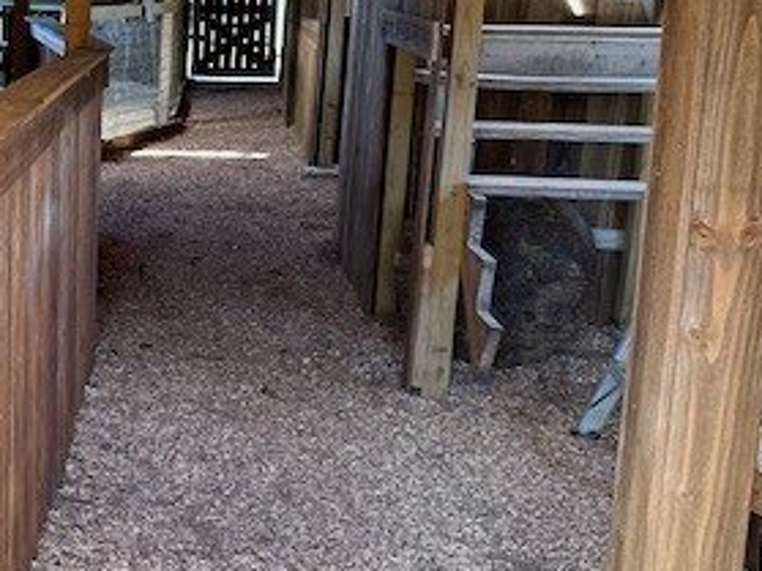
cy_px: 186
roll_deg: -0.5
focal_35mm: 55
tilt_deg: -10.6
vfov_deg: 26.4
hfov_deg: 31.5
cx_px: -52
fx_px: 1210
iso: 125
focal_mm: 6.86
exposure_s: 1/121
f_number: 1.78
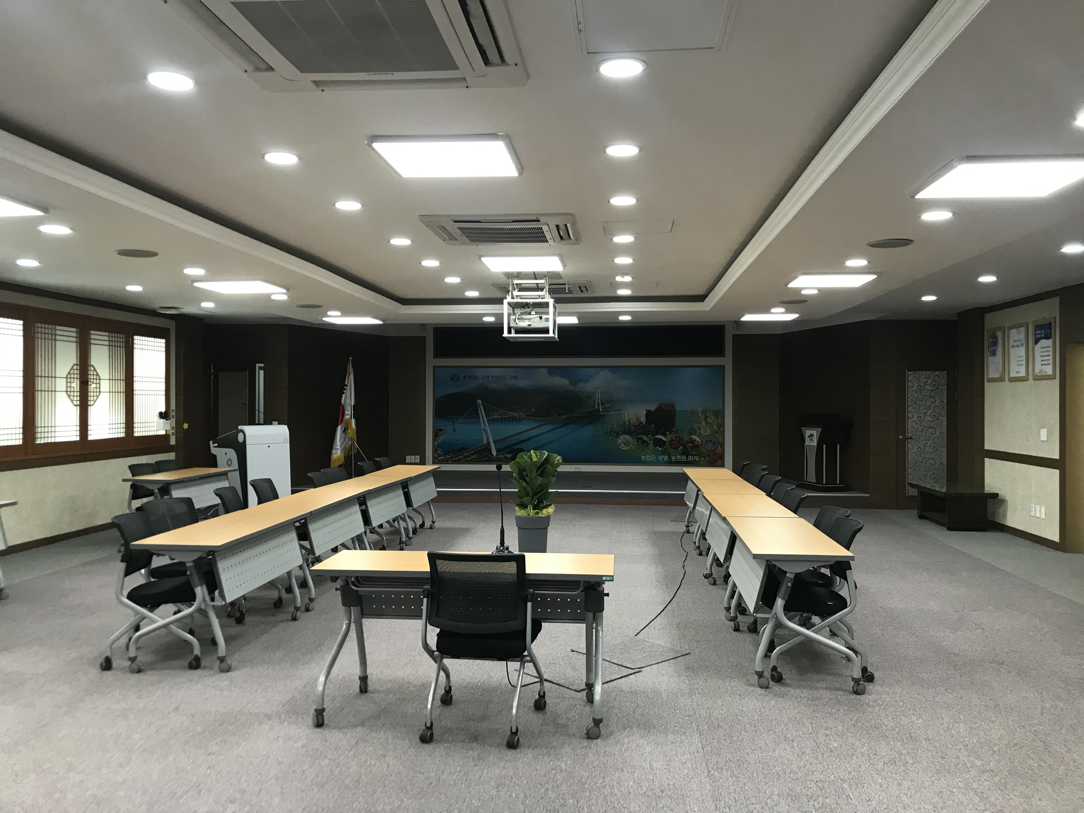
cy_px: 406
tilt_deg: +1.5
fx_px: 877
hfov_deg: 63.4
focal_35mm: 28
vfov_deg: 49.7
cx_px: 542
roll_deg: +0.0
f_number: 1.8
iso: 32
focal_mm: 3.99
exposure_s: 1/30
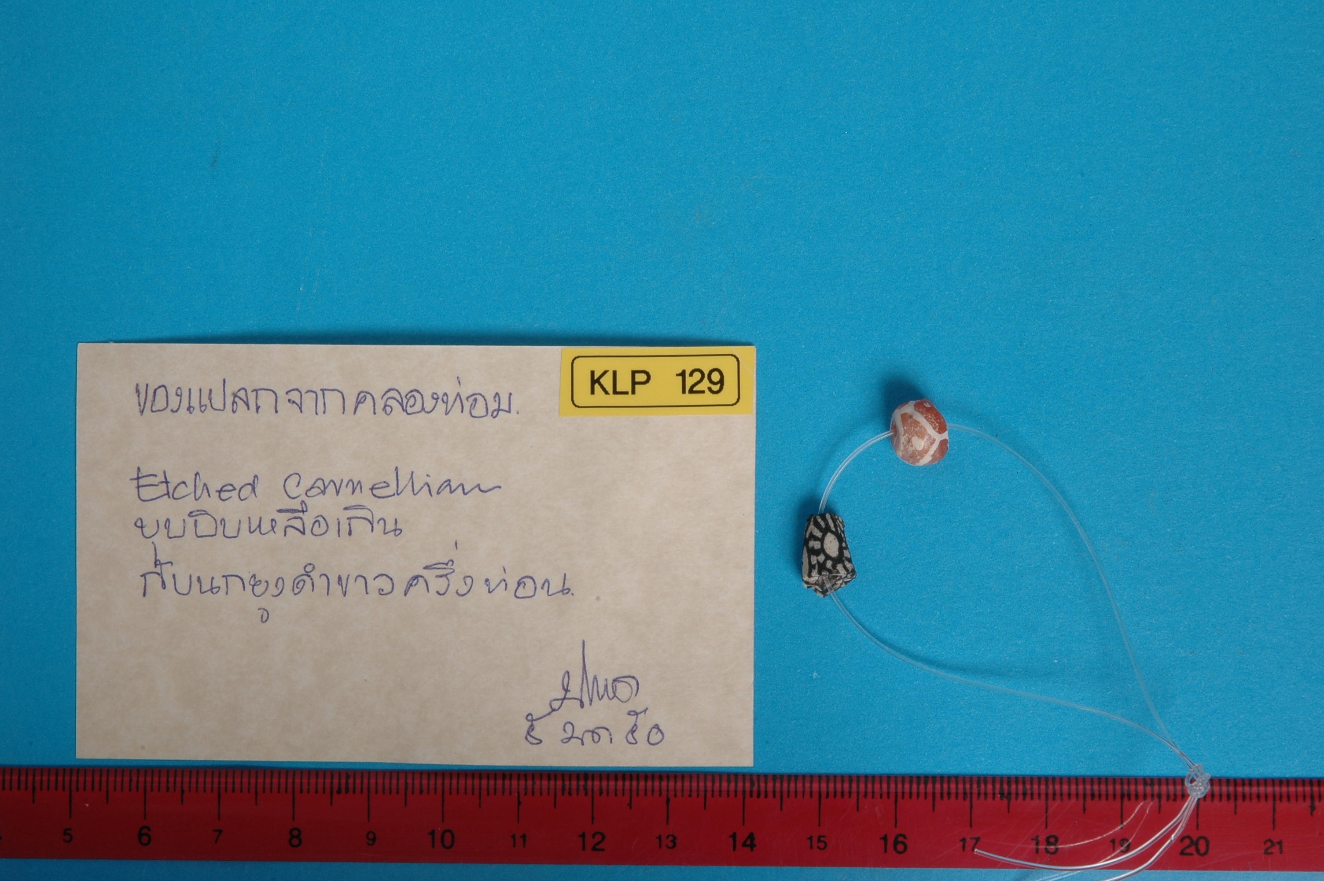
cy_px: 440
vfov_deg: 13.0
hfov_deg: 19.5
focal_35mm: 105
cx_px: 662
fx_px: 3858
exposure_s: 1/4
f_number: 29
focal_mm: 70
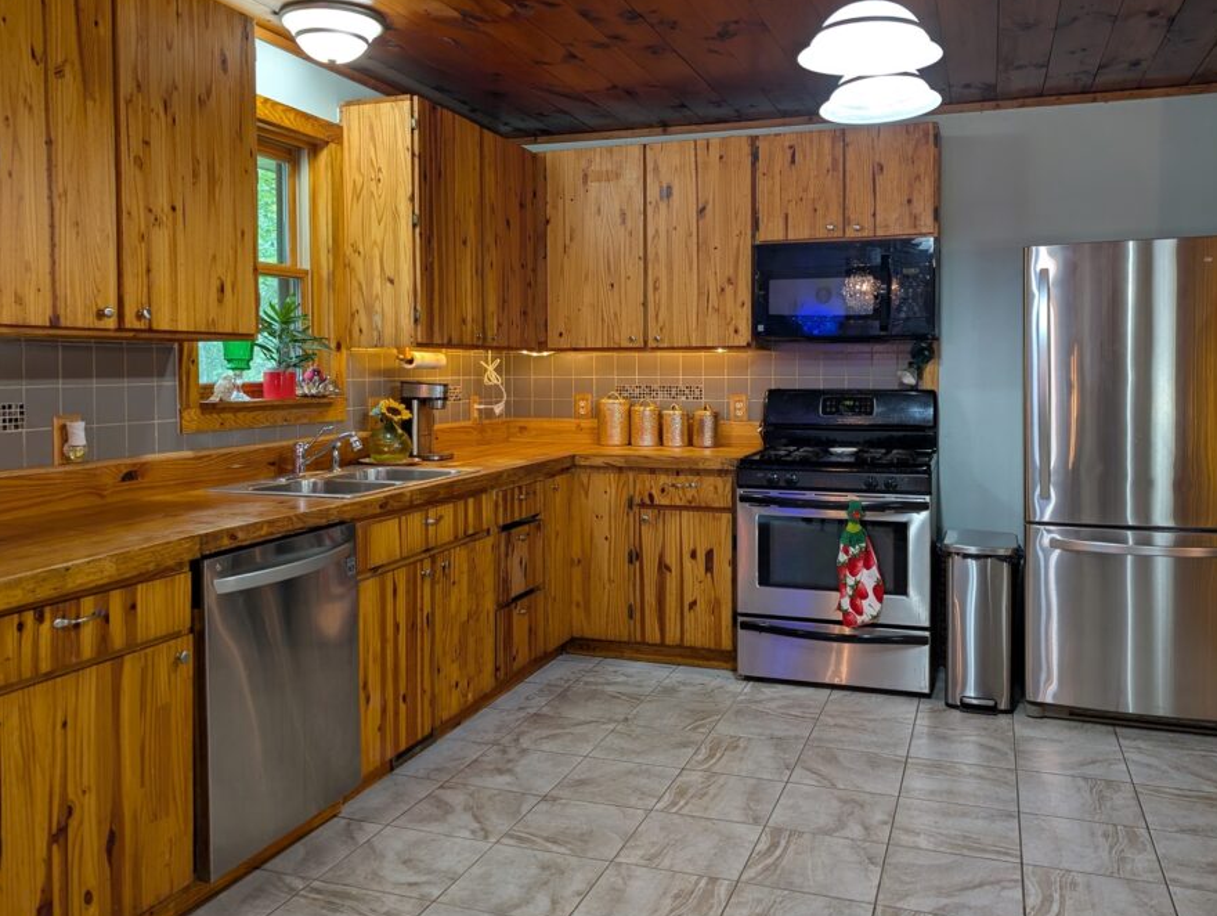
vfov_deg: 48.2
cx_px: 620
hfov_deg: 61.6
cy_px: 403
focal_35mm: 29
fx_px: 1021
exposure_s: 1/24
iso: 68
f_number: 1.68
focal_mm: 6.9
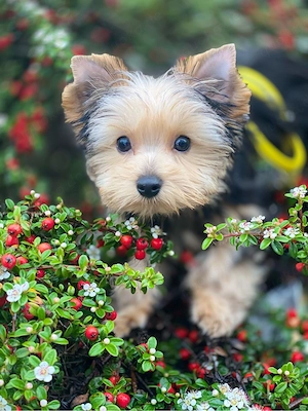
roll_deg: +5.1
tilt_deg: -33.8
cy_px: 206
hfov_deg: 28.0
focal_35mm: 52
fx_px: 617
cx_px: 154
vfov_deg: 36.8
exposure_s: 1/122
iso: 125
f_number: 2
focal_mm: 6
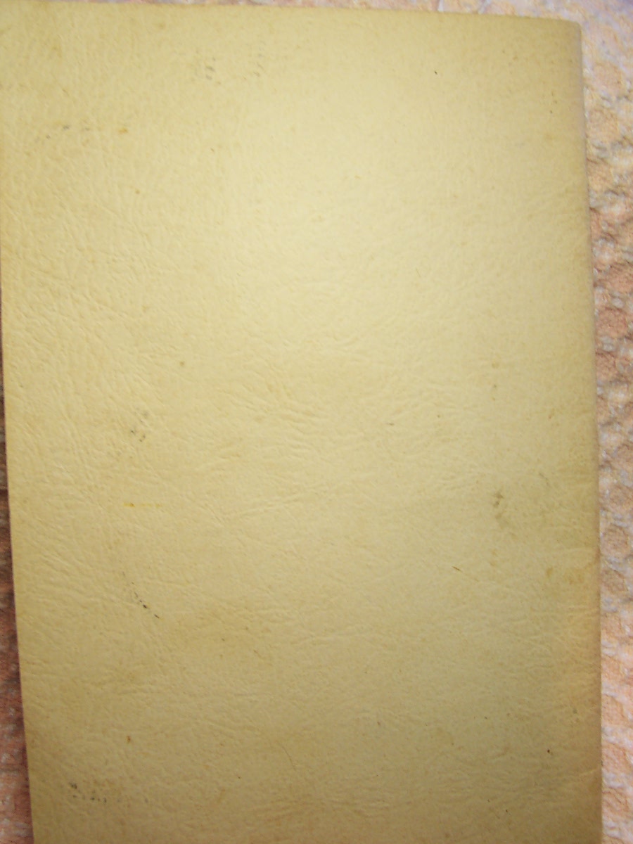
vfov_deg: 50.1
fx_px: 902
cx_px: 316
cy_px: 422
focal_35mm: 37
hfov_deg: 38.7
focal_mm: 5.6
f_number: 2.8
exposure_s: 1/45
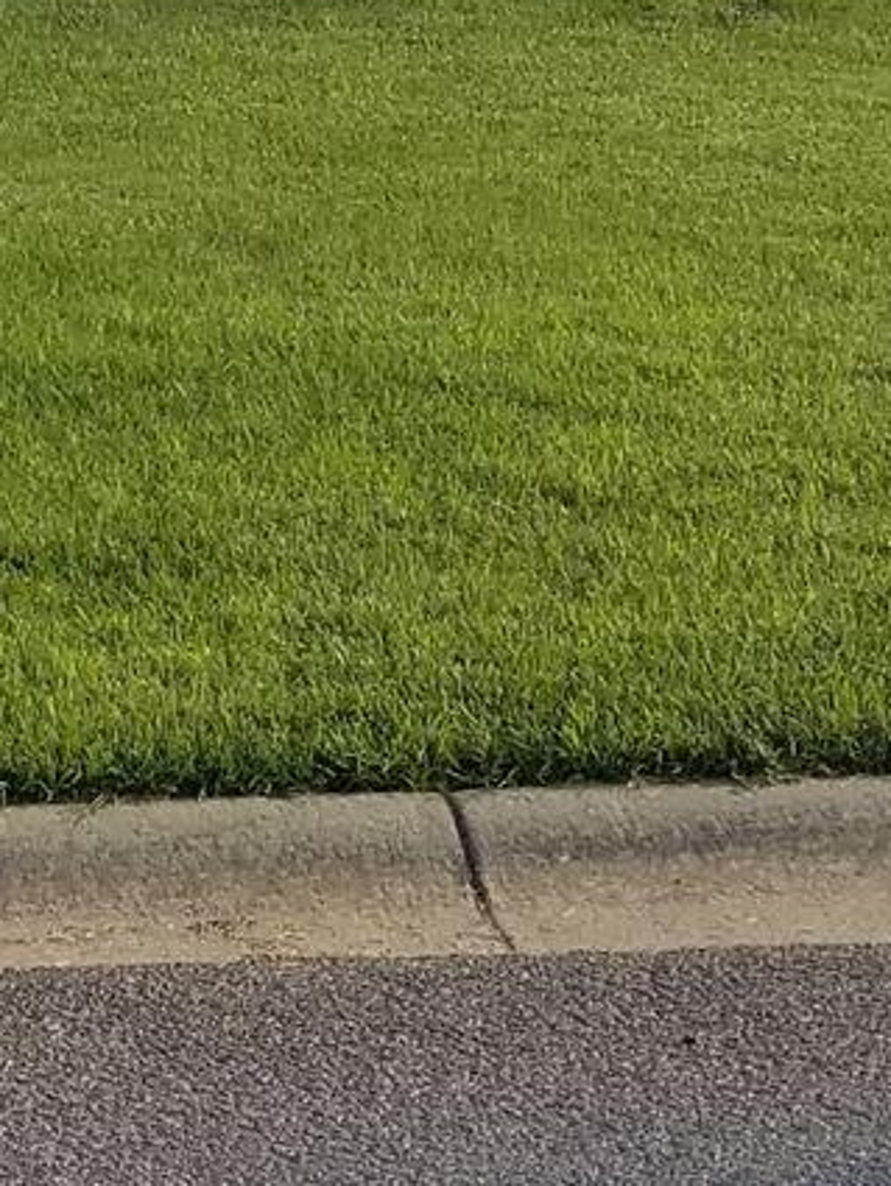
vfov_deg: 13.3
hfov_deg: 10.4
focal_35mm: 141
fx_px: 4837
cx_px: -182
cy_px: -527
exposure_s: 1/1440
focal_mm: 4.3
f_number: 1.7
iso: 50
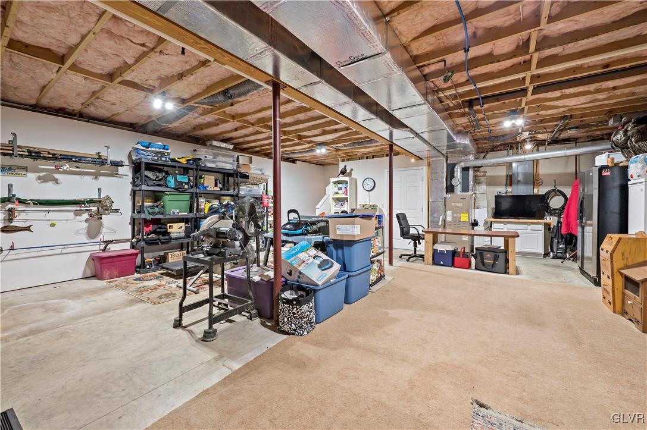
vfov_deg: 81.1
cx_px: 324
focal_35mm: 14
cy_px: 215
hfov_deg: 104.3
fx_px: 251
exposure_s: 1/1.67
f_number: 9
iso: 320
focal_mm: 14
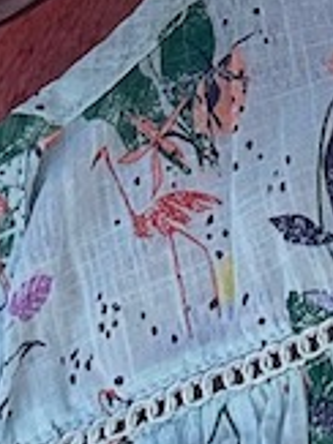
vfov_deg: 9.2
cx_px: 246
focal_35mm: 189
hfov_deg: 7.8
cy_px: -670
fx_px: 2427
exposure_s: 1/270
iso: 25
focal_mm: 2.71
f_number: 2.2
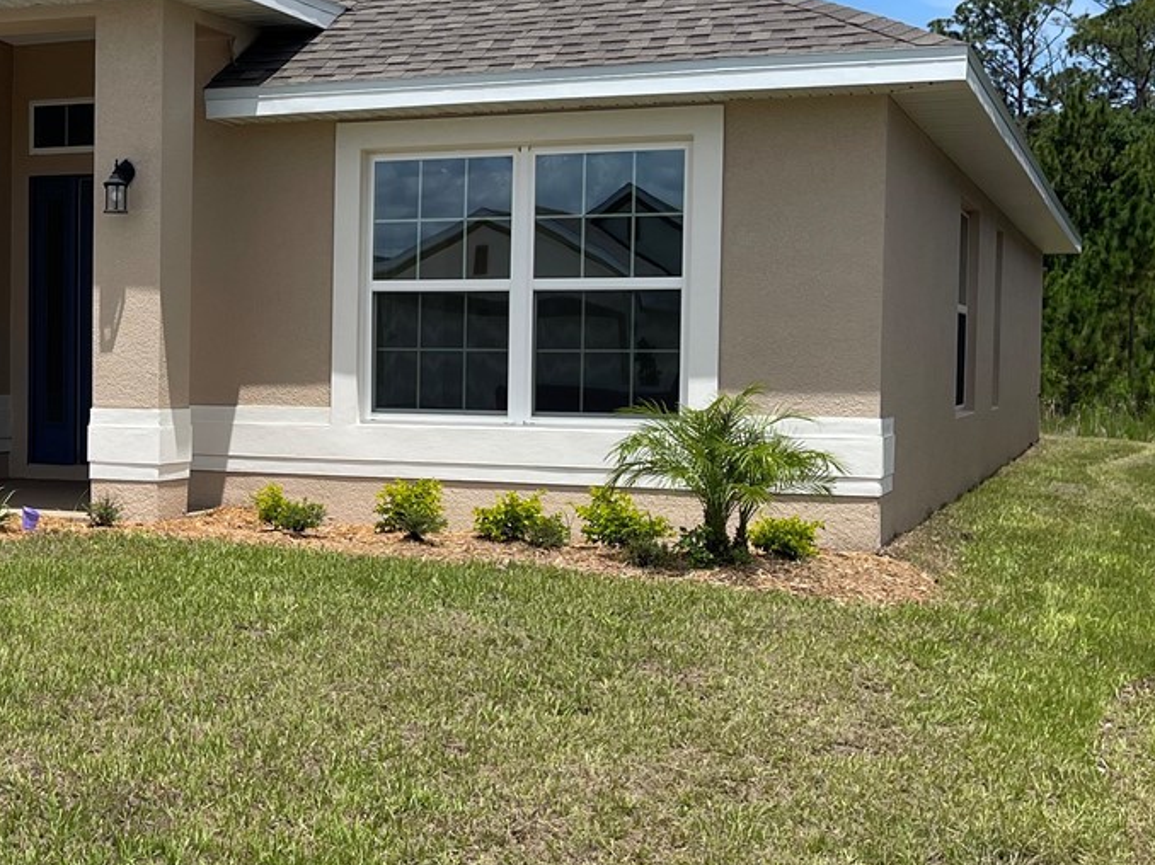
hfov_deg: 31.1
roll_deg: -0.9
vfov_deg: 24.8
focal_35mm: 59
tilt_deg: -2.2
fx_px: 1968
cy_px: 409
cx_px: 101
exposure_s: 1/4717
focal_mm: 5.1
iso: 32
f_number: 1.6
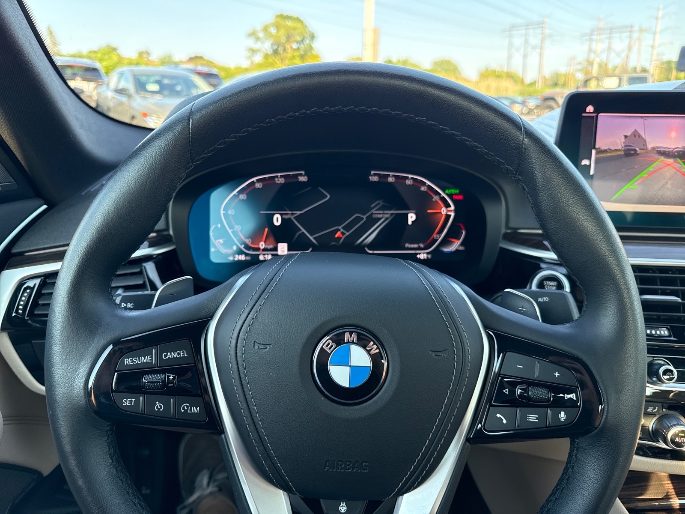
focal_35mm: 24
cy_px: 257
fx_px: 475
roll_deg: +1.3
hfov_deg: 71.6
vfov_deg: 56.8
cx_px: 342
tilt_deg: -17.2
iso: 200
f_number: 1.78
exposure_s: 1/238
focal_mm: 6.76
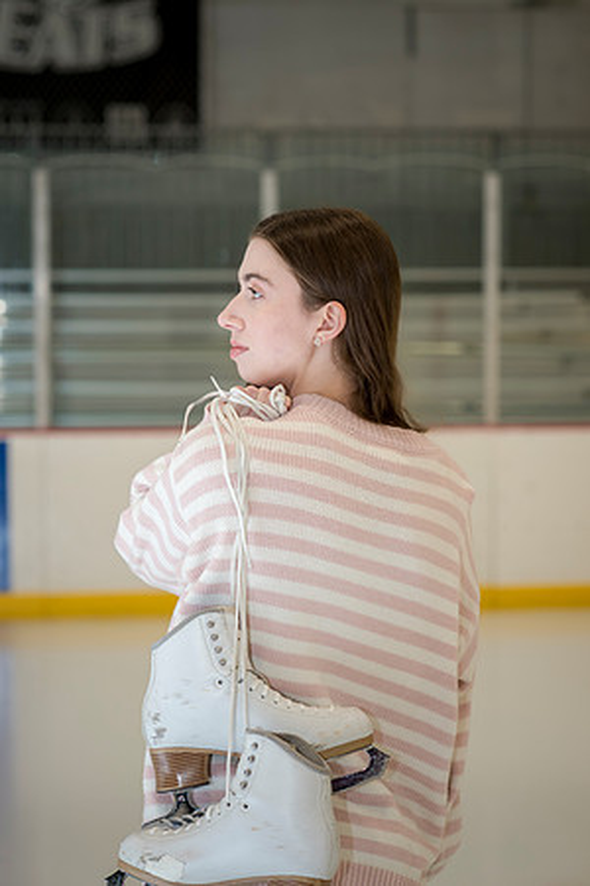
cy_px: 443
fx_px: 2089
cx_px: 295
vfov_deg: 23.9
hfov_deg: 16.1
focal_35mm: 85
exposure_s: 1/250
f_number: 4
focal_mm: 85
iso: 1000
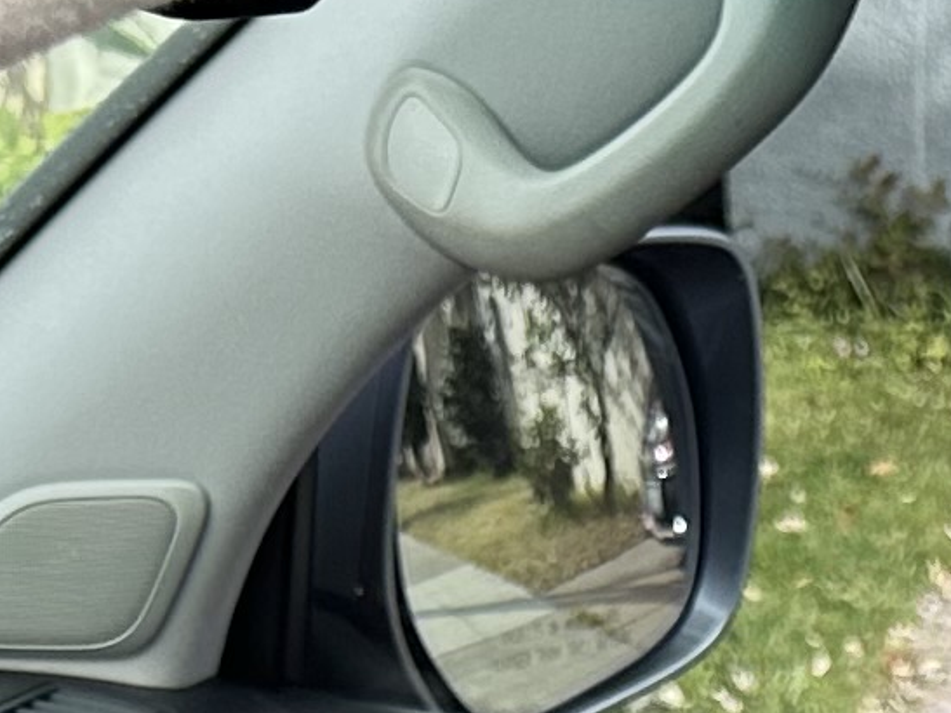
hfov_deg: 11.0
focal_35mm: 177
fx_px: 4862
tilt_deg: -30.0
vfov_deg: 7.2
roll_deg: +0.5
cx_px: 1167
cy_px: 2355
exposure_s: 1/253
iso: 80
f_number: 1.78
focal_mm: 6.86
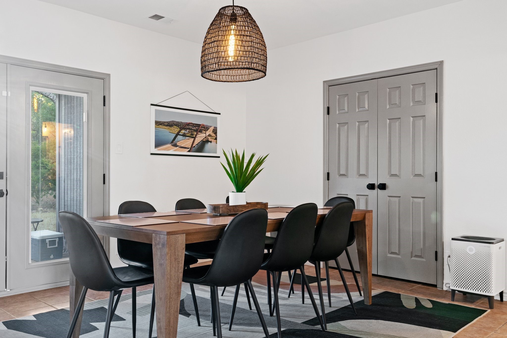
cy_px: 169
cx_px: 254
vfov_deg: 42.3
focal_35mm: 31
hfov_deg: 60.3
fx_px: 437
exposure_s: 1/5
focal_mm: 31
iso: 2500
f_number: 8
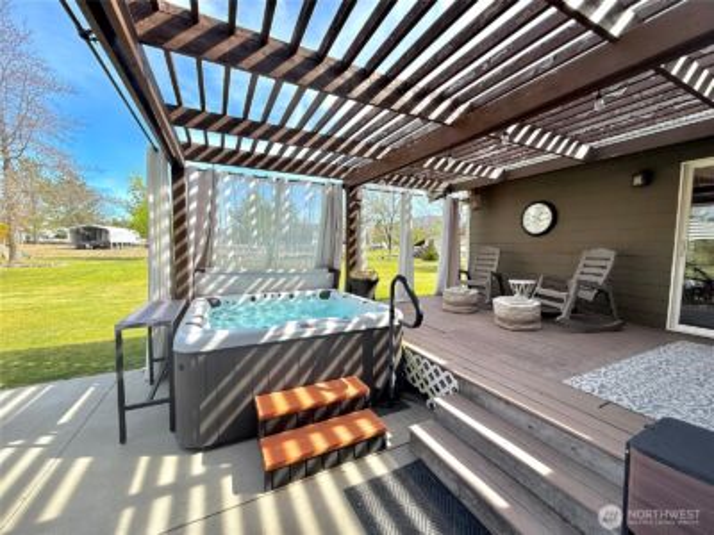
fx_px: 289
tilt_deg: -4.3
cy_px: 268
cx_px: 357
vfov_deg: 85.7
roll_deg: -0.1
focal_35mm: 14
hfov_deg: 102.1
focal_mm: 2.22
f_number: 2.2
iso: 50
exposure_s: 1/876
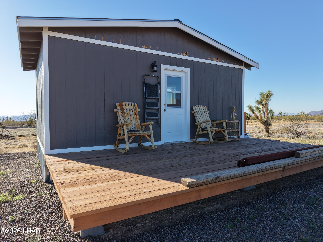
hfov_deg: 71.6
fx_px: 224
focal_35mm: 24
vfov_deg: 56.8
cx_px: 162
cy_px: 121
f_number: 1.8
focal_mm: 8.67
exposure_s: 1/3200
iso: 260
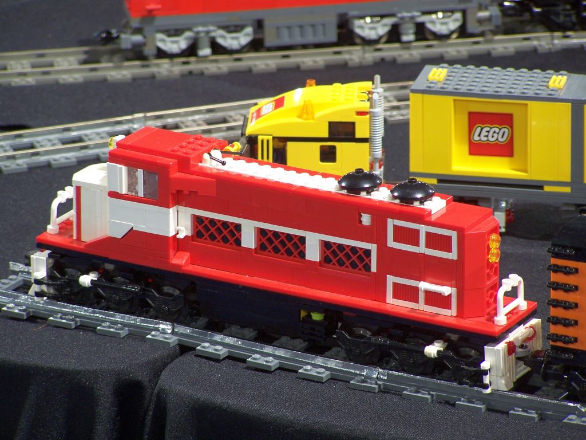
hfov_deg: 7.7
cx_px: 293
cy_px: 220
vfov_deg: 5.8
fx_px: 4368
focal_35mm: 258
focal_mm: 42.8
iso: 80
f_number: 3.6
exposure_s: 1/2
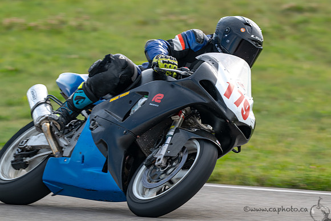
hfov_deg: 3.7
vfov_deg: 2.5
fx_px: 5060
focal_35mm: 550
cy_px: 99
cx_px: 182
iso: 400
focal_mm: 500
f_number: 10
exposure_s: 1/400
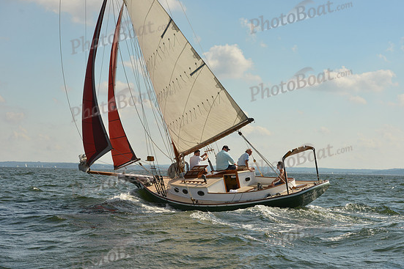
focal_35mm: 79
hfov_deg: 25.7
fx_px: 886
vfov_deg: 17.3
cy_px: 131
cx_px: 212
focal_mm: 75
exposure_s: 1/1000
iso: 500
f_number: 9
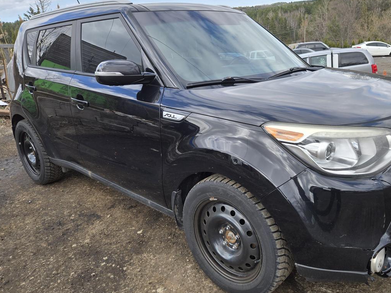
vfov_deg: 48.2
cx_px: 232
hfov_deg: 61.2
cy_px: 155
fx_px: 328
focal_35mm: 29
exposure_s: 1/740
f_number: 1.8
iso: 25
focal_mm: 5.4
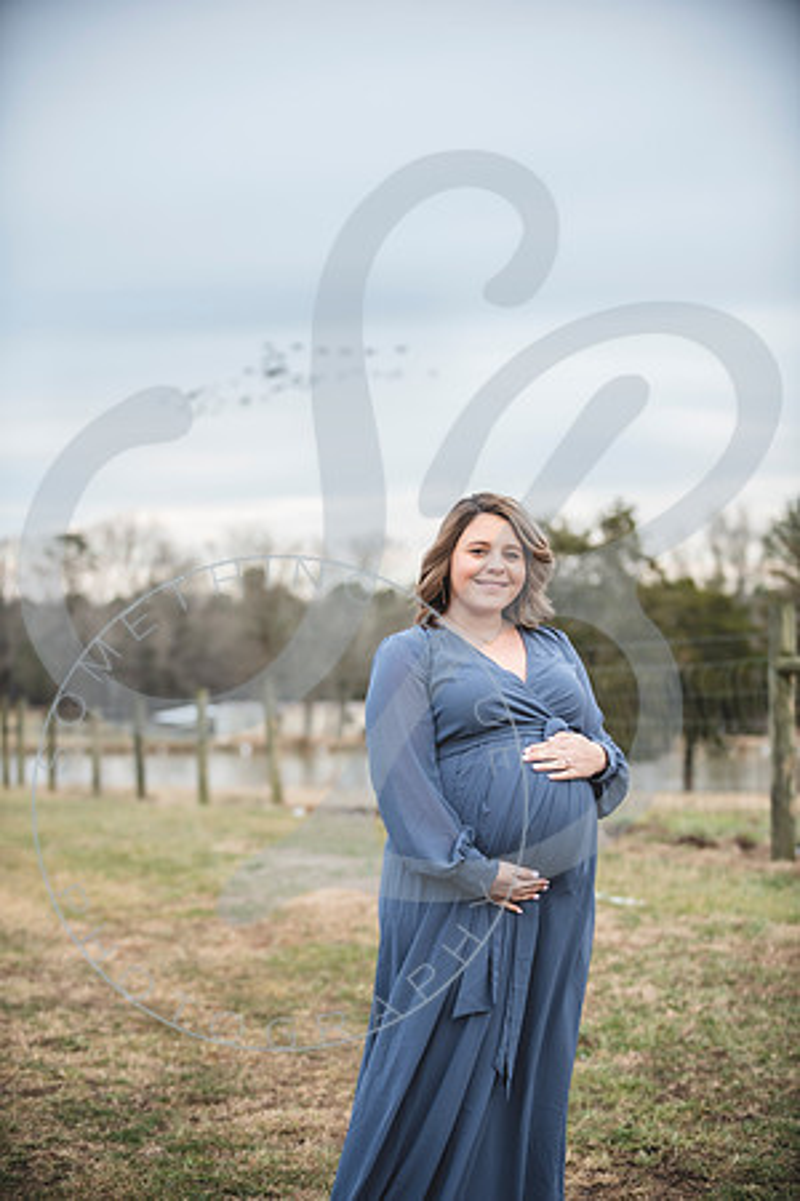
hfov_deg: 19.5
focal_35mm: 70
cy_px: 600
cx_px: 400
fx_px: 2333
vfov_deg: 28.8
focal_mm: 70
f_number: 2.8
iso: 320
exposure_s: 1/250
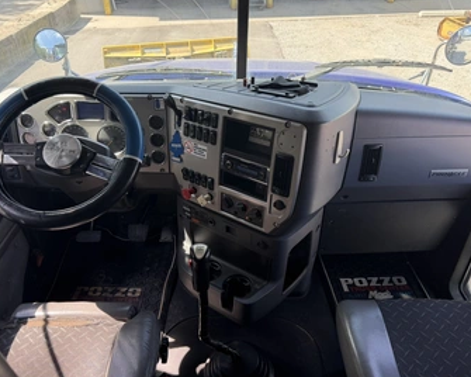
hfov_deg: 62.2
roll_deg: +2.5
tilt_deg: -35.1
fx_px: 390
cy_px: 191
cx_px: 228
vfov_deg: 51.5
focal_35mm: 28
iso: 100
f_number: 1.78
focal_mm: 6.76
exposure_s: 1/453
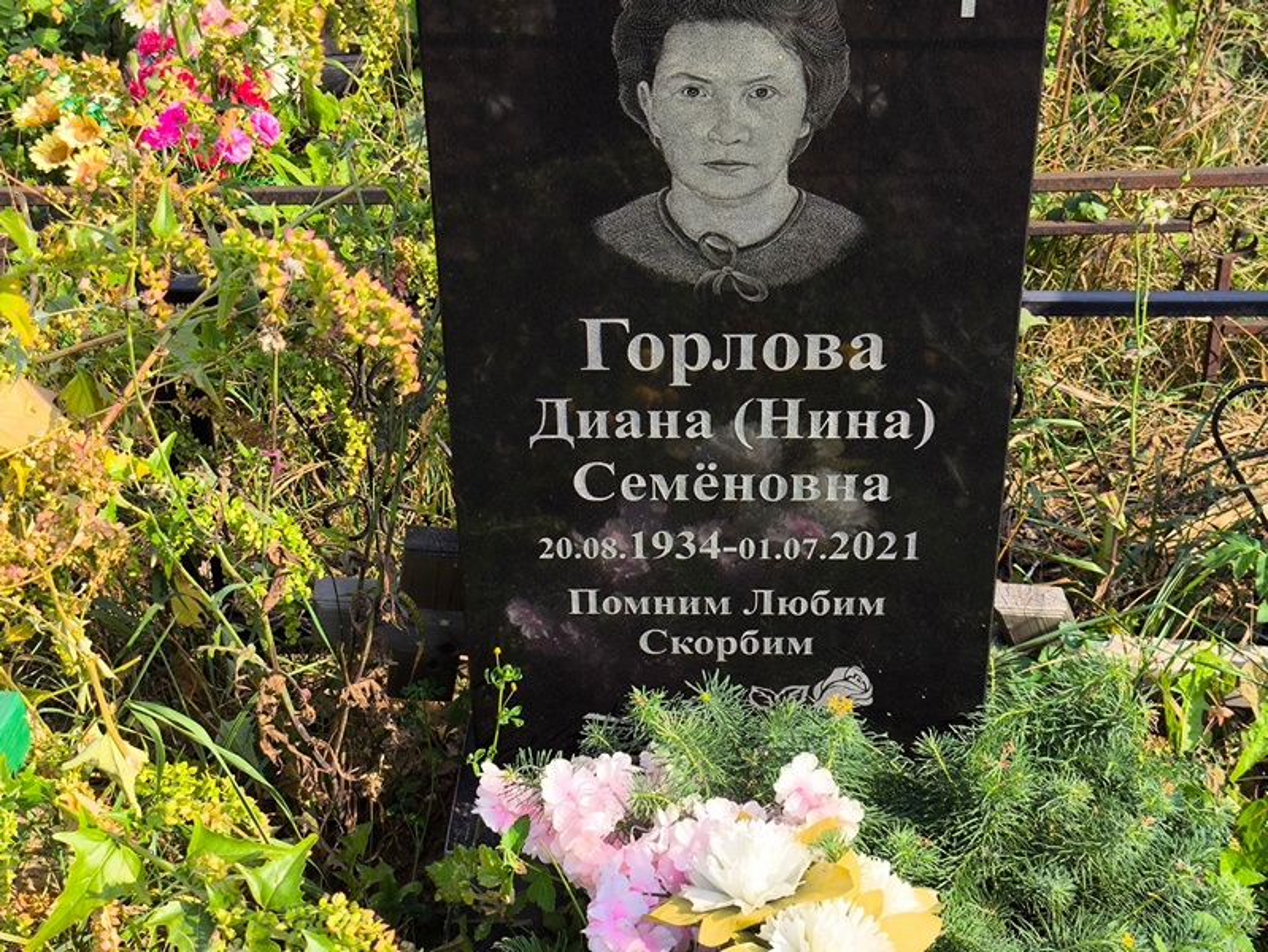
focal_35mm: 50
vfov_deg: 29.1
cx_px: 634
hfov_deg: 38.2
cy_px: 476
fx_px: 1832
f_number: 1.7
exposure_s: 1/1081
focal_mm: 4.71
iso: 50
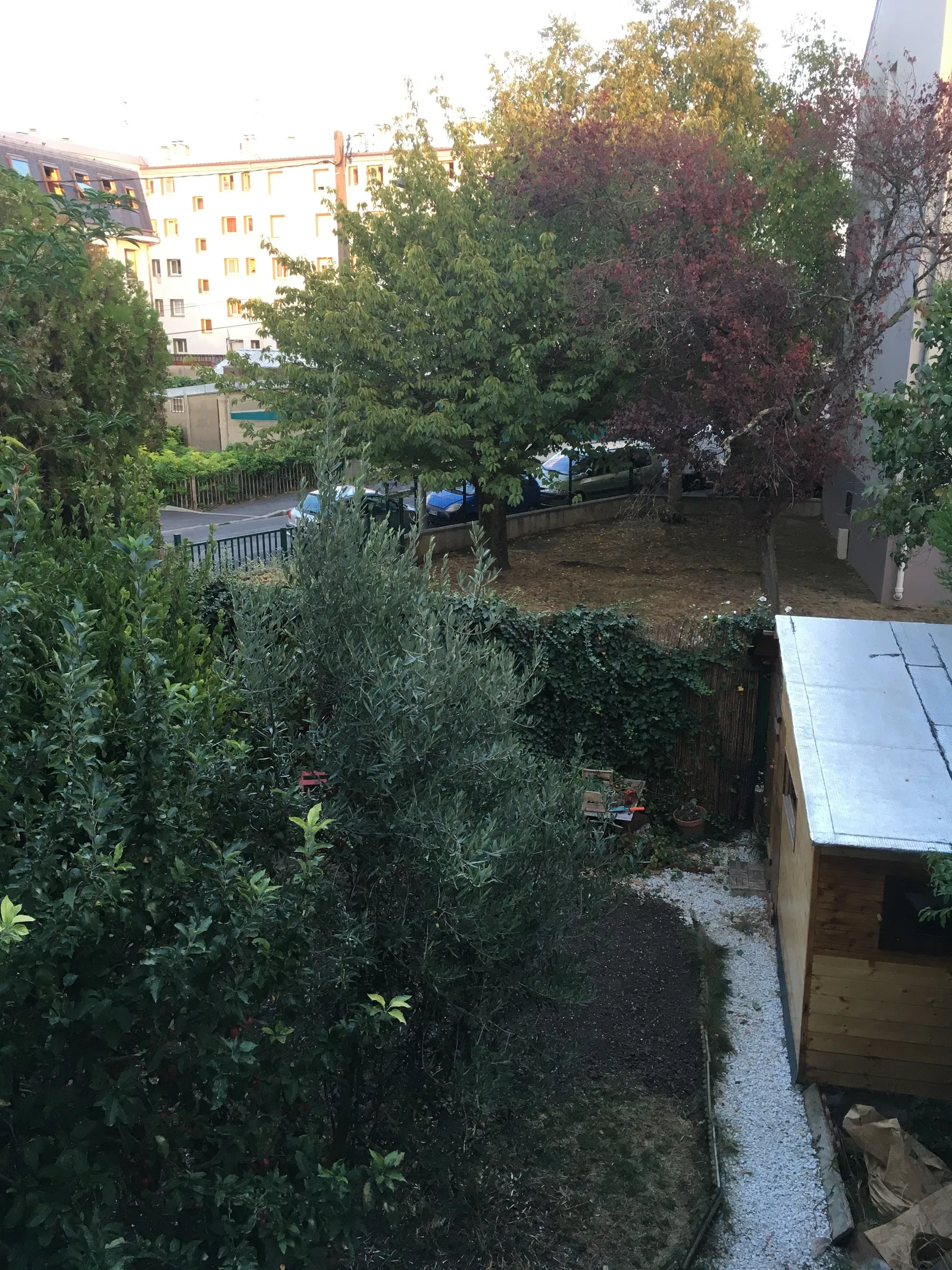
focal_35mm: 29
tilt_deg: -19.6
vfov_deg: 61.7
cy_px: 635
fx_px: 1063
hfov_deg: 48.2
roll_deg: +0.5
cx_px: 476
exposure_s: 1/33
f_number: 2.2
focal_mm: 4.15
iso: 40
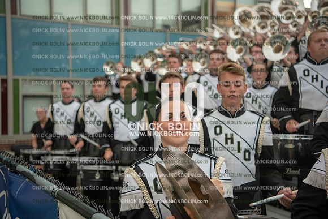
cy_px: 110
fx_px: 456
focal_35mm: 50
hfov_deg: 39.6
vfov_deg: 27.0
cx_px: 164
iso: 800
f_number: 3.2
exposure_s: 1/800
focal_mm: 50
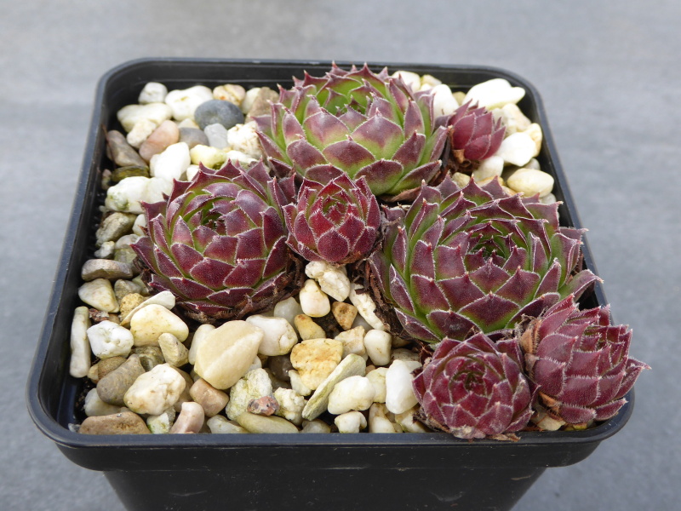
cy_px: 256
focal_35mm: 42
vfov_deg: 34.3
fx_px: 826
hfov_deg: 44.8
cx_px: 340
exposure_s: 1/60
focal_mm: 7.2
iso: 100
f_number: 3.8
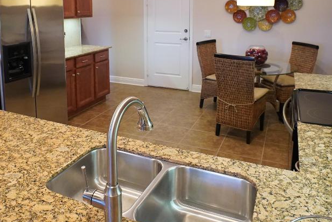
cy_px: 44
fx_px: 285
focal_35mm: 31
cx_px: 146
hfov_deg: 60.2
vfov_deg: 40.7
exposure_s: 1/100
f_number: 3.5
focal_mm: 11
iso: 2000
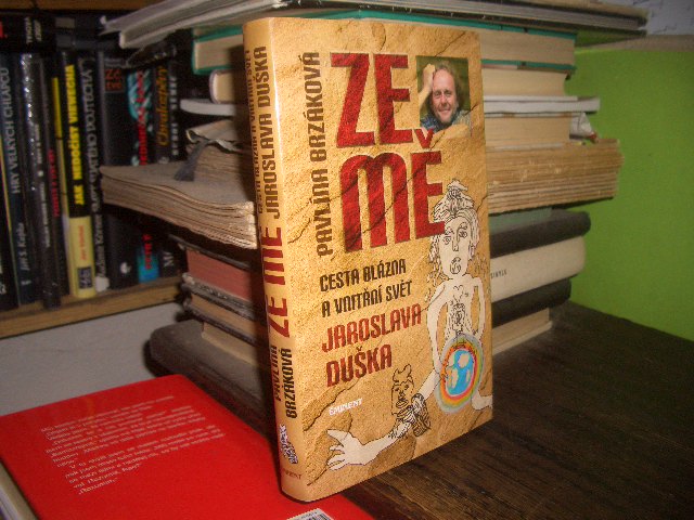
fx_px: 702
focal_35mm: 35
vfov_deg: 40.7
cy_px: 260
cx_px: 347
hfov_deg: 52.6
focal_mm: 5.8
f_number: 2.6
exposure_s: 1/60
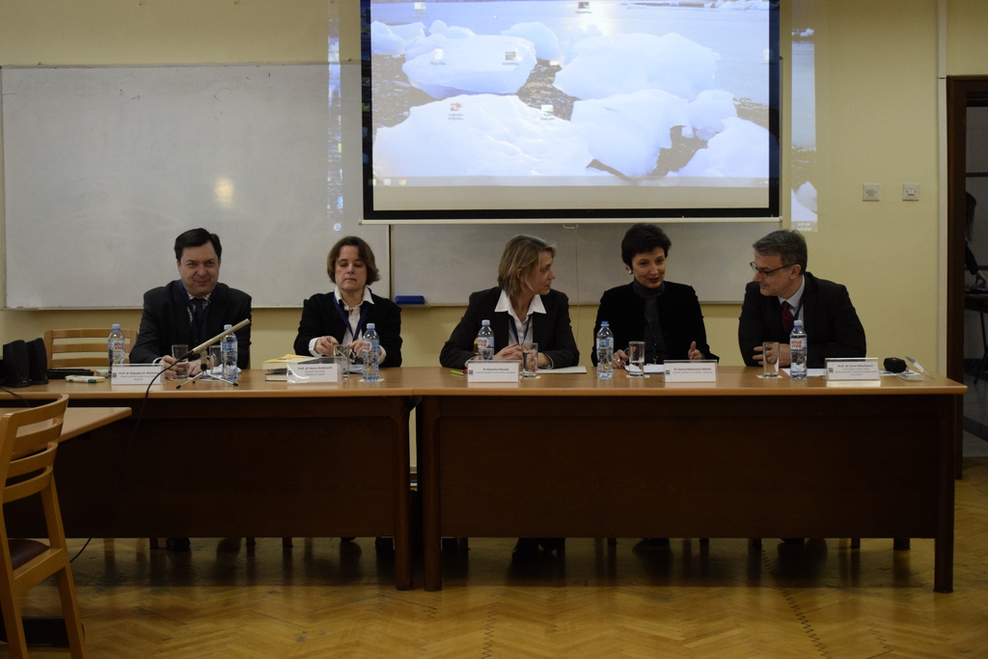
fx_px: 1564
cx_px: 494
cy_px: 330
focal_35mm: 57
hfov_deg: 35.0
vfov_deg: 23.8
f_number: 4.8
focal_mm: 38
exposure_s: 1/125
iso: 2000
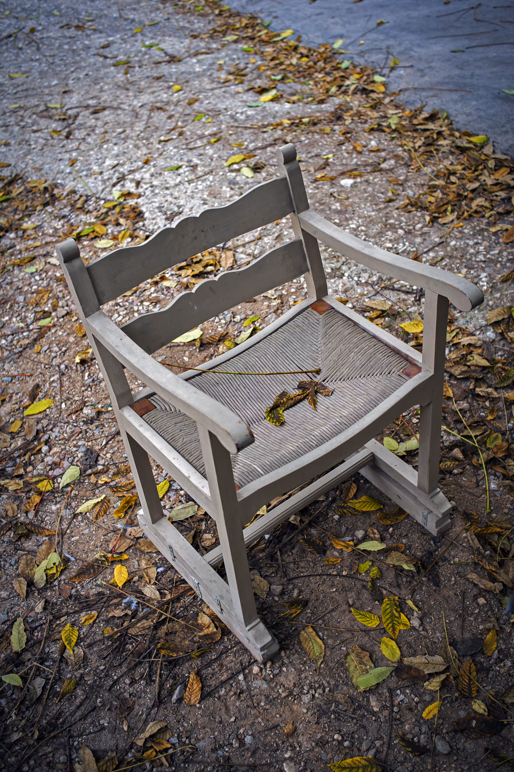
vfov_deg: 51.9
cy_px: 370
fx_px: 793
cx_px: 258
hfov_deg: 35.9
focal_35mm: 37
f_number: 5
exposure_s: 1/400
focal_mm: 35
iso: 200
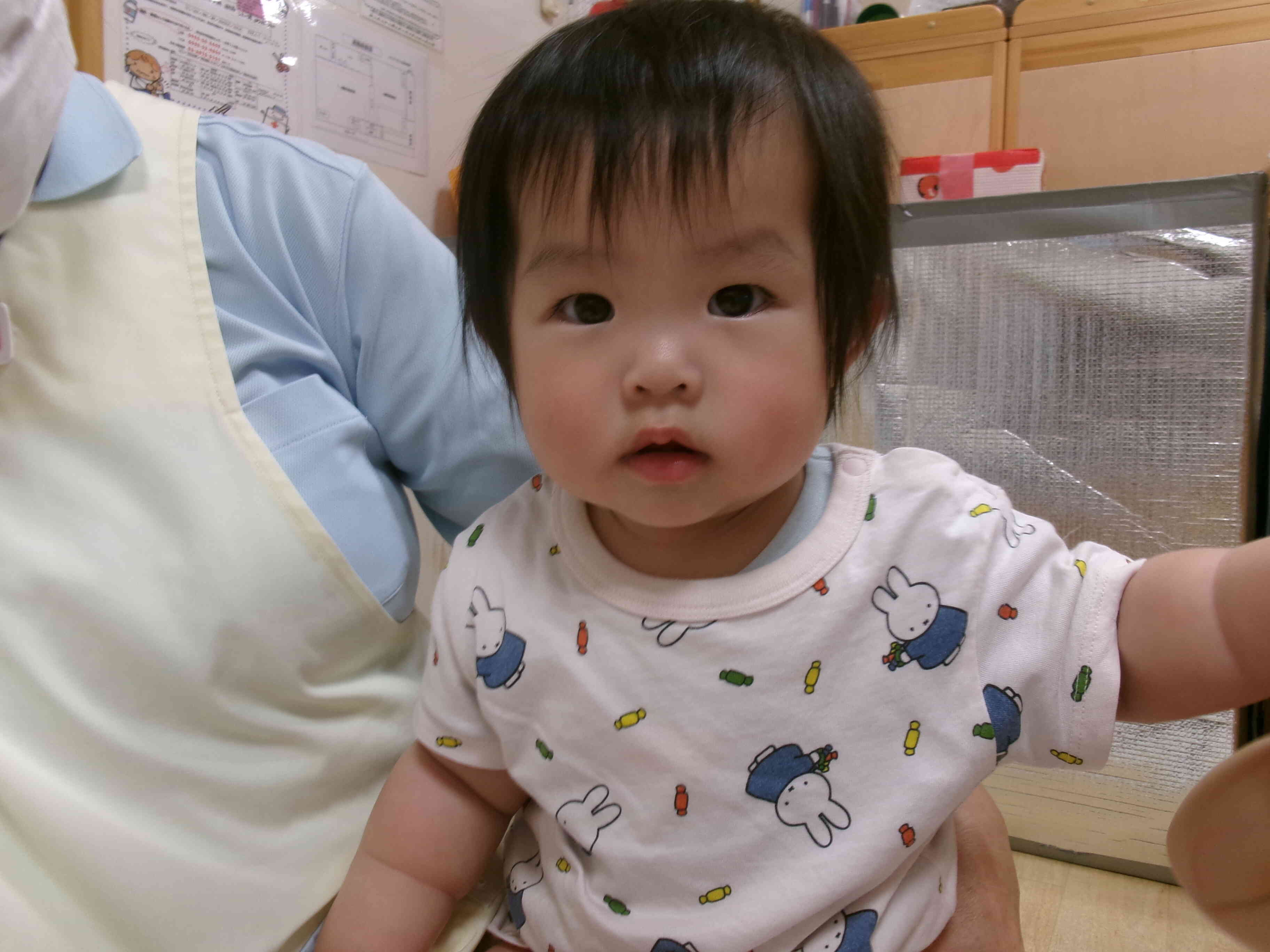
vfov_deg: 49.7
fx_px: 1027
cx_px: 635
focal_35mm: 28
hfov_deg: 63.4
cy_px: 476
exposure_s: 1/34
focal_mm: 5.1
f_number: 3.9
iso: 118
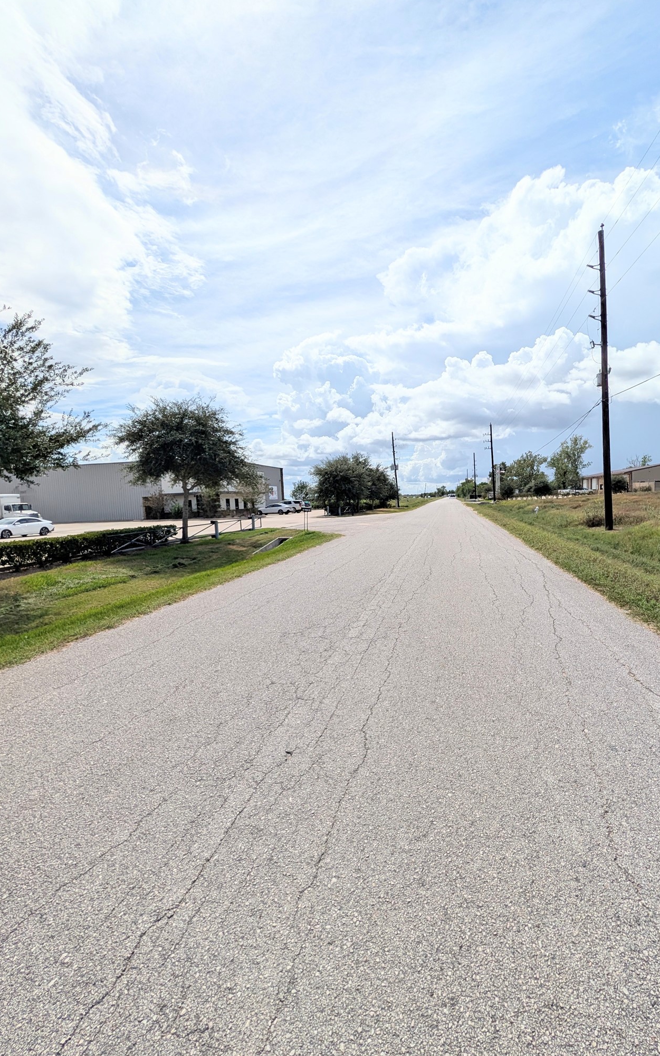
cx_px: 396
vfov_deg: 109.4
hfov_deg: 81.8
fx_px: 374
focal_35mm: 13
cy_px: 524
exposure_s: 1/9709
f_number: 1.7
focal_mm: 2.02
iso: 61
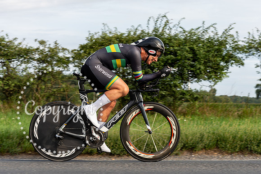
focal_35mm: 87
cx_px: 143
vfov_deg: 15.6
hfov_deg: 23.3
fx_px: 633
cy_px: 68
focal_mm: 62
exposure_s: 1/640
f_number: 4.5
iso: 125
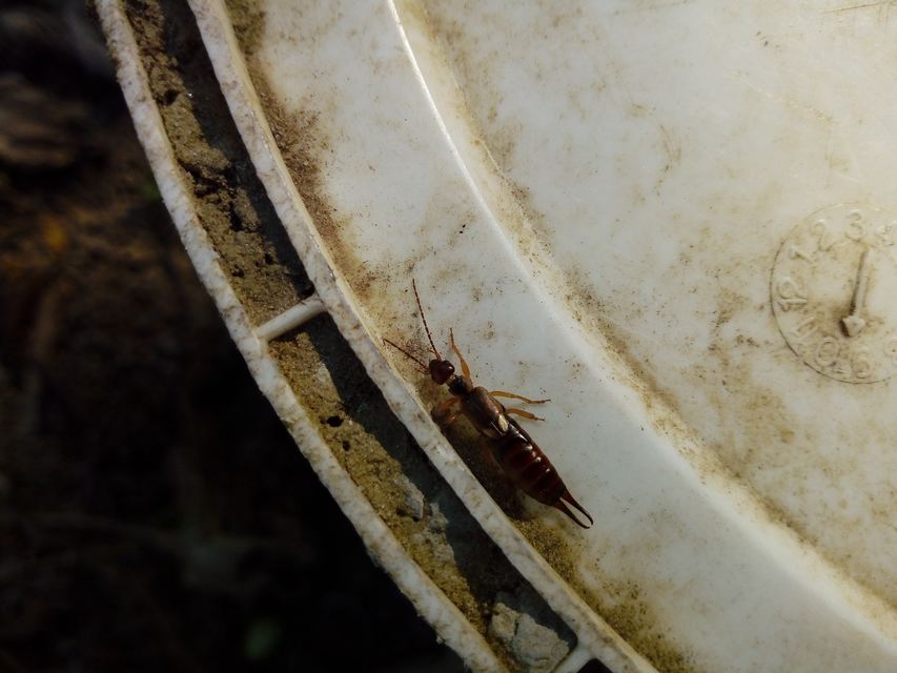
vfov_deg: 51.4
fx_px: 700
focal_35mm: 27
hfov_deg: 65.3
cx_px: 448
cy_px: 336
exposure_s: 1/1307
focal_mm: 3.5
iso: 122
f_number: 2
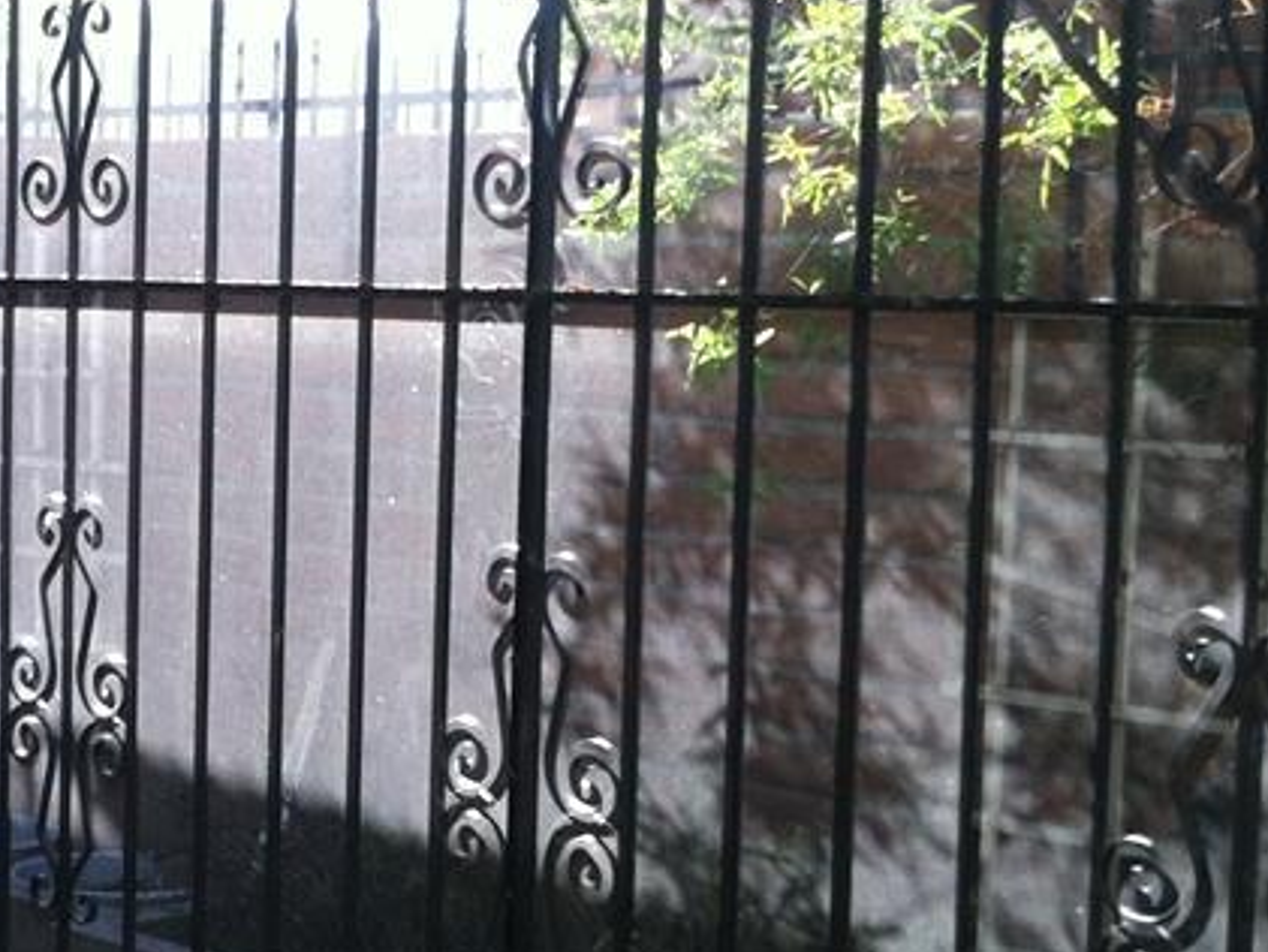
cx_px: 15
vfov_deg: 17.4
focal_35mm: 85
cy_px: 532
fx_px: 3114
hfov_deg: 22.2
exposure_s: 1/50
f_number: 2.8
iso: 80
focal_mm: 3.85
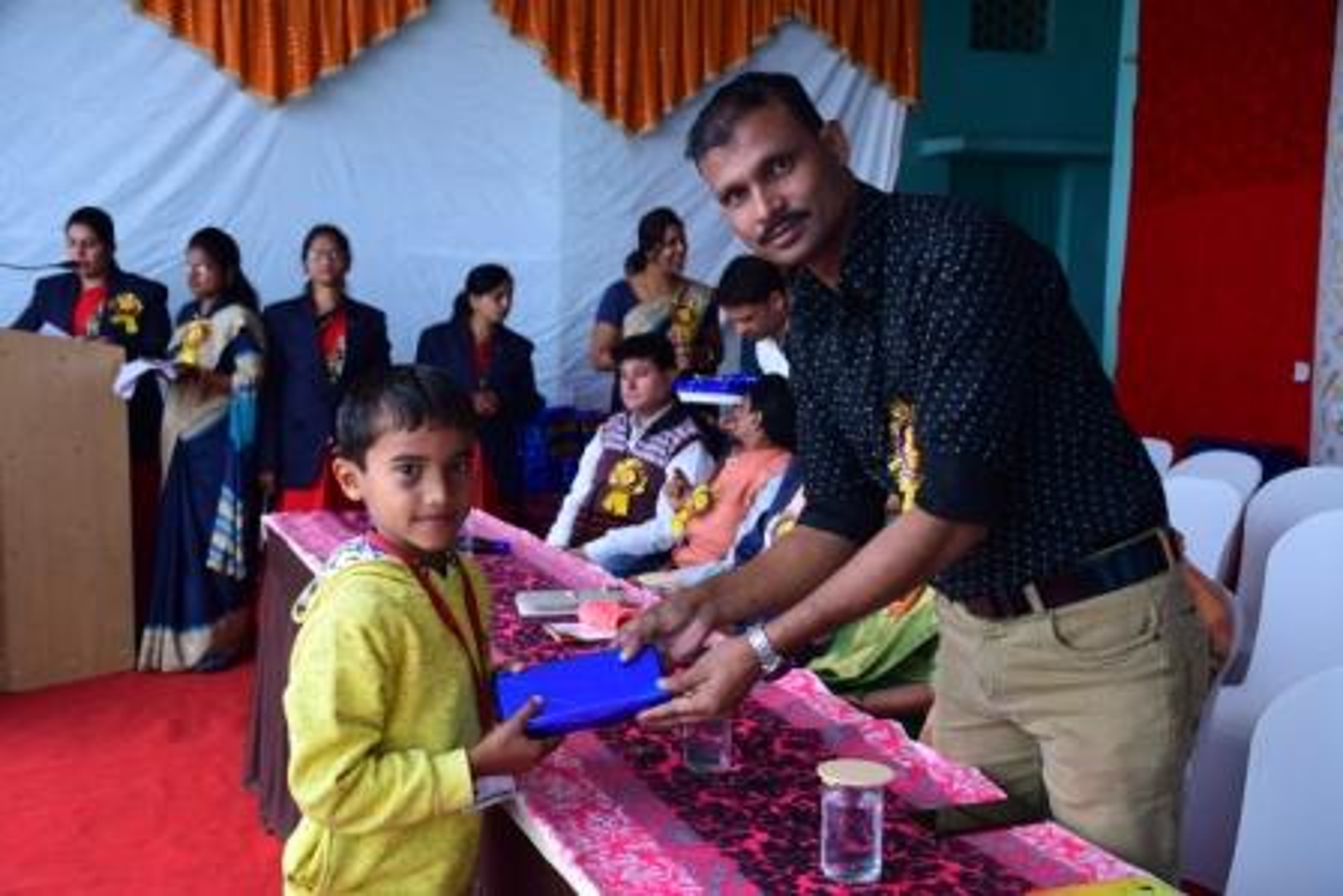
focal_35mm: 40
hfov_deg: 48.4
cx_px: 672
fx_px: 1493
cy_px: 448
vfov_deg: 33.4
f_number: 4
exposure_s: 1/250
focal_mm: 27
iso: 500
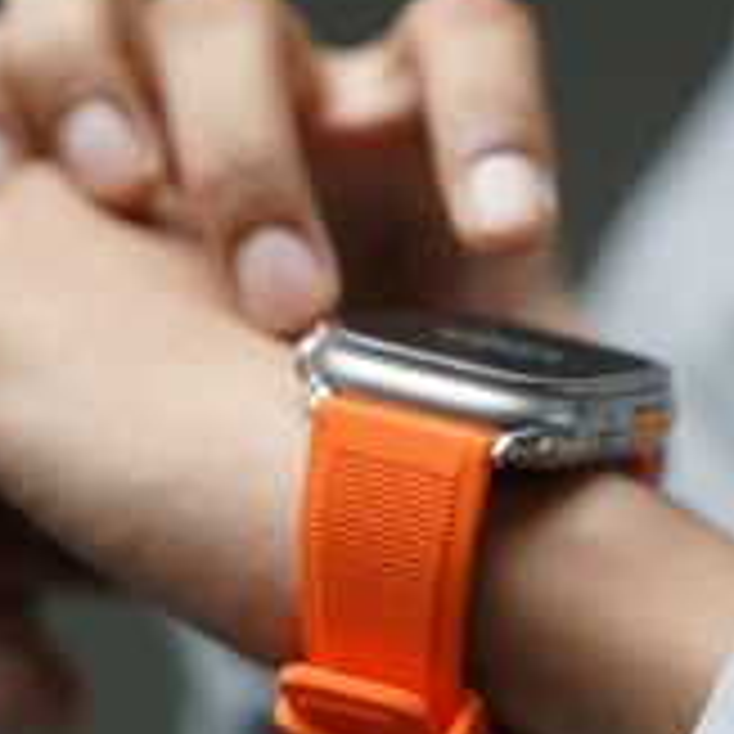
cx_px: 491
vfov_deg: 11.2
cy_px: 498
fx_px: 3742
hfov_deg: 11.2
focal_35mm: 156
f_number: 4
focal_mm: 75
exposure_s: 1/90
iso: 640
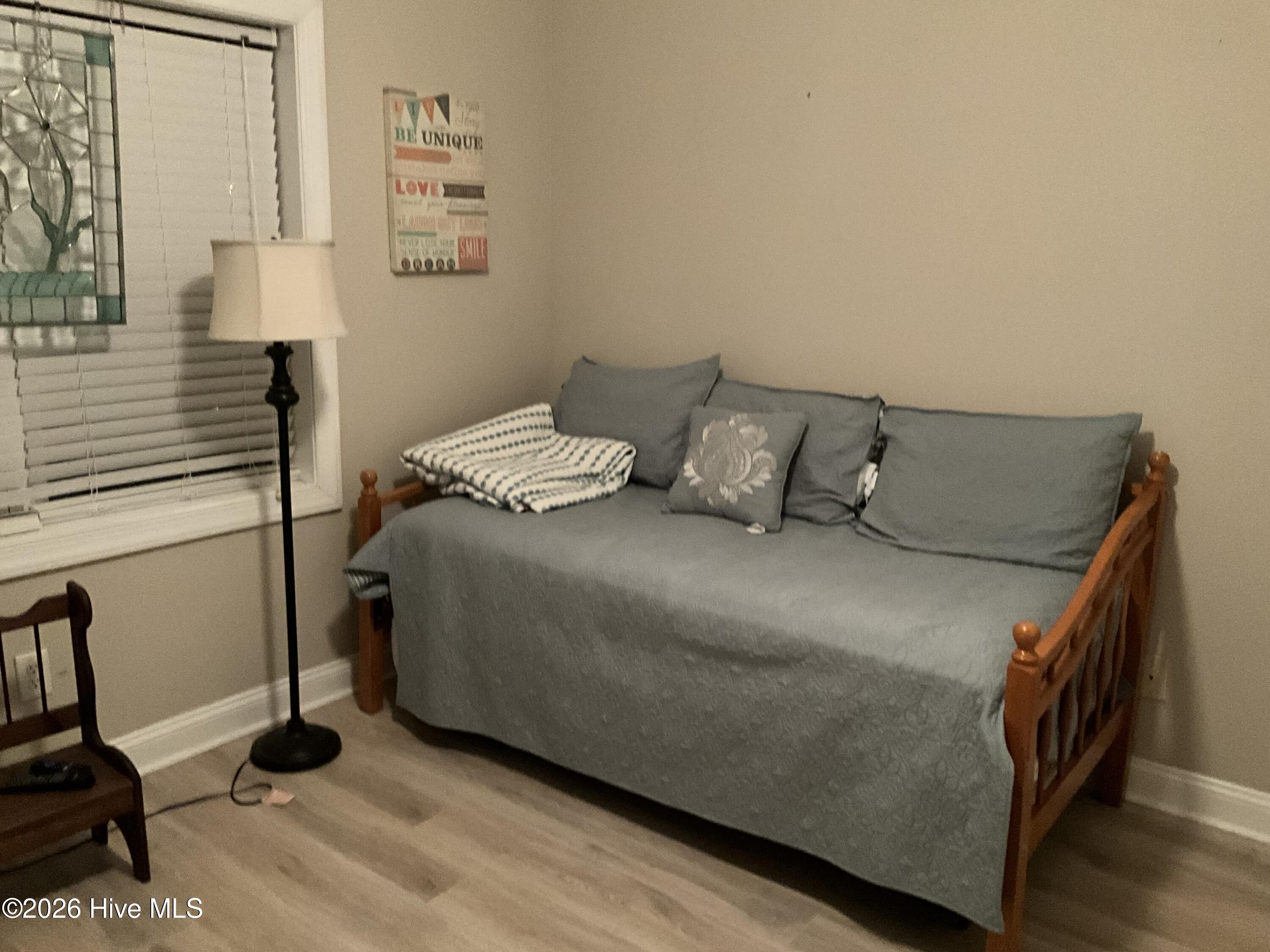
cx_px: 635
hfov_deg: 61.7
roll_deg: -1.5
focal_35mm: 29
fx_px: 1064
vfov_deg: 48.2
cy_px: 476
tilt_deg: -13.3
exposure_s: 1/24
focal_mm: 3
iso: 500
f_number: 1.8
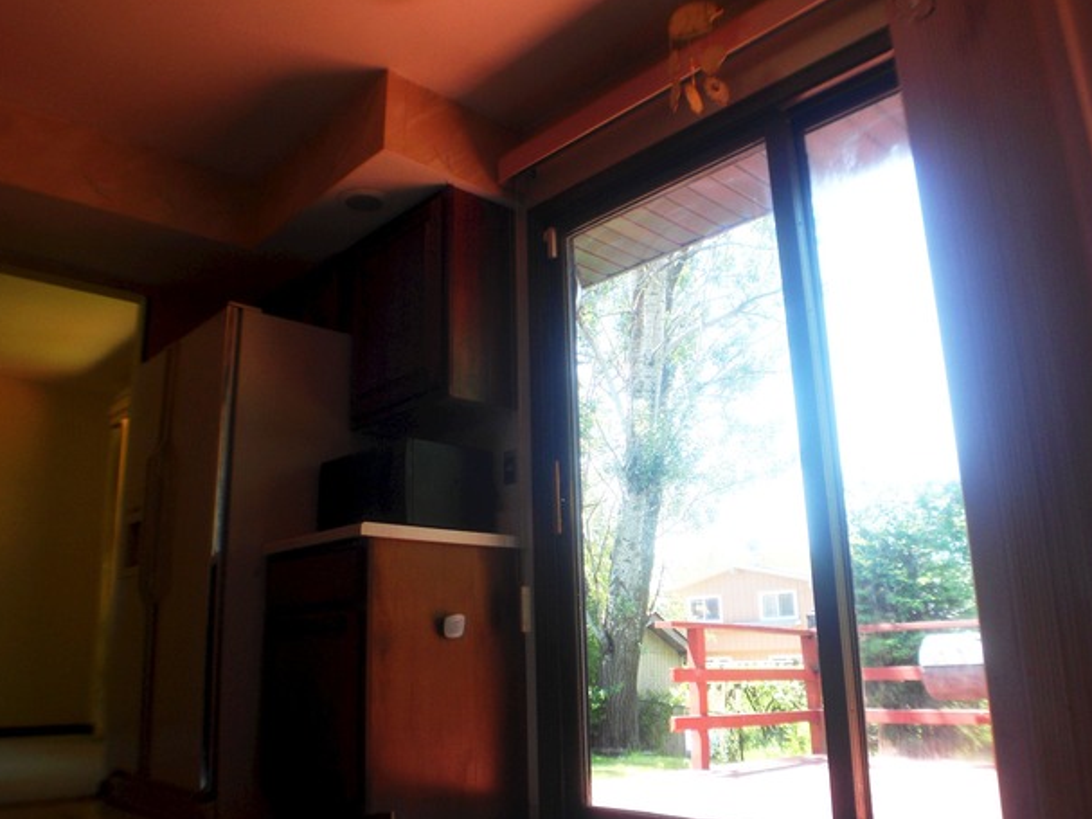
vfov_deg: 36.8
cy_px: 423
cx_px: 534
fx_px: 1230
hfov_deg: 47.9
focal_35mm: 39
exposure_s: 1/60
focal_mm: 6.7
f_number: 3.2
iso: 80
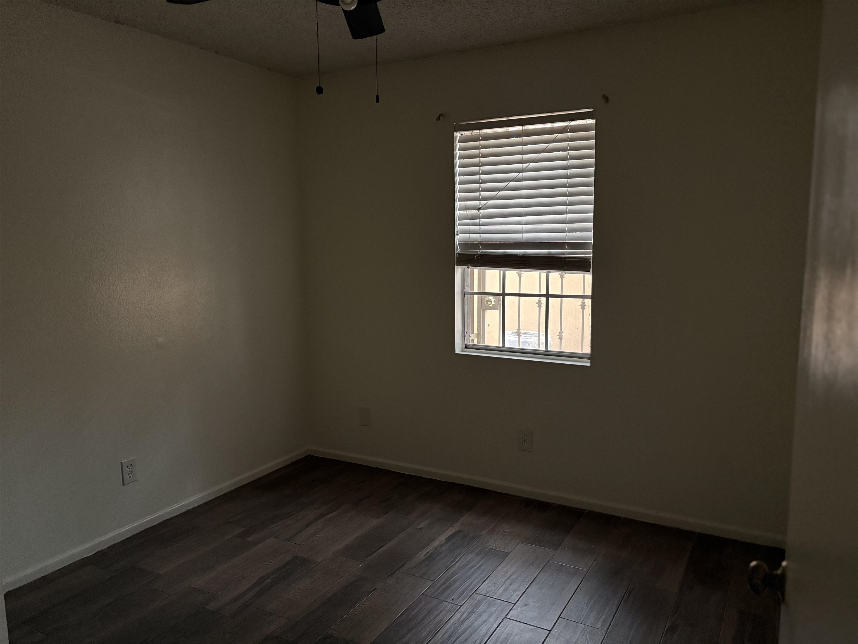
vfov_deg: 53.1
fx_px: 644
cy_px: 322
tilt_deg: -8.1
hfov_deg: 67.3
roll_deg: +1.0
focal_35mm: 26
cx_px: 429
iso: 800
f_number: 1.6
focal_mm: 5.96
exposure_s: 1/30
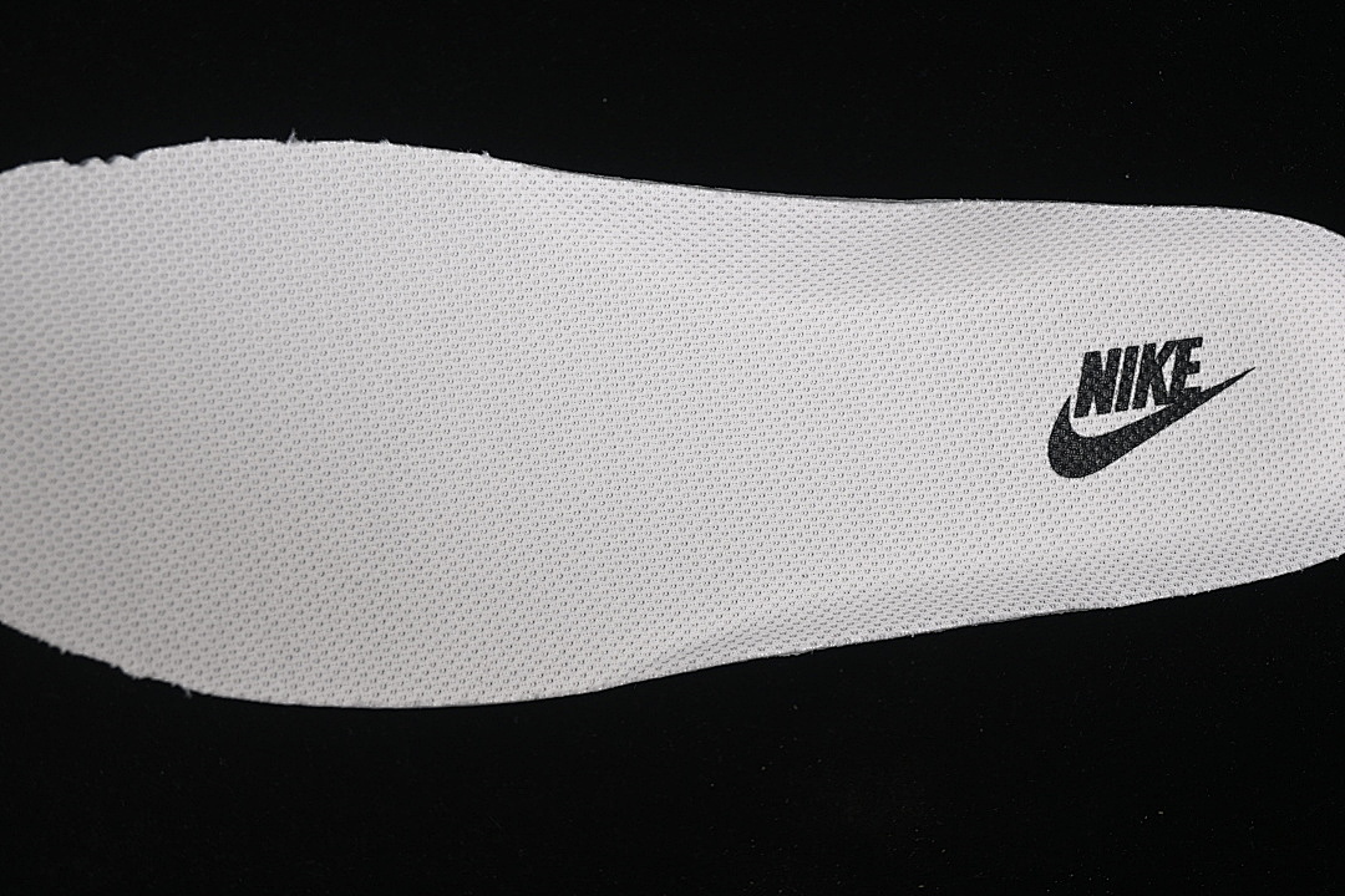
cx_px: 672
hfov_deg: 27.0
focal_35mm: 75
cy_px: 448
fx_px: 2802
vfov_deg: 18.2
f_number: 7.1
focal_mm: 50
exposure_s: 1/80
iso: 160
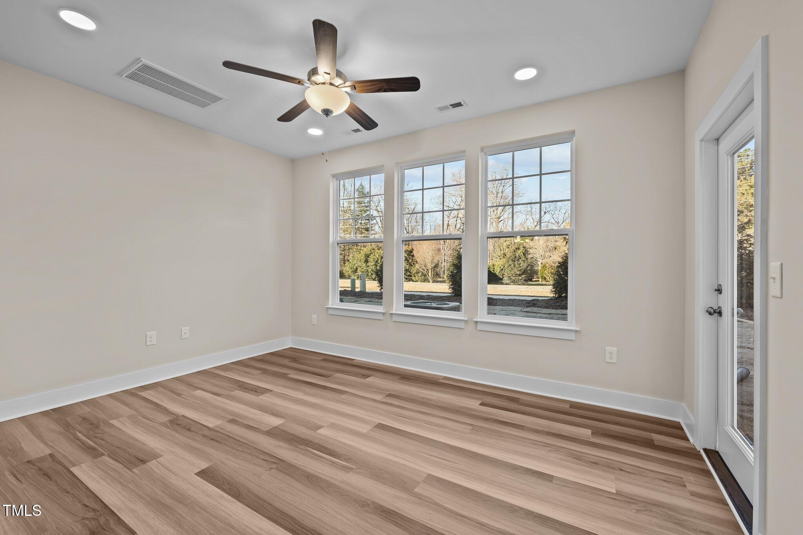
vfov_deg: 77.3
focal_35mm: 15
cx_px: 402
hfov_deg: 100.4
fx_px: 335
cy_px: 268
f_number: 7.1
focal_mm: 15
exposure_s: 1/13
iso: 200
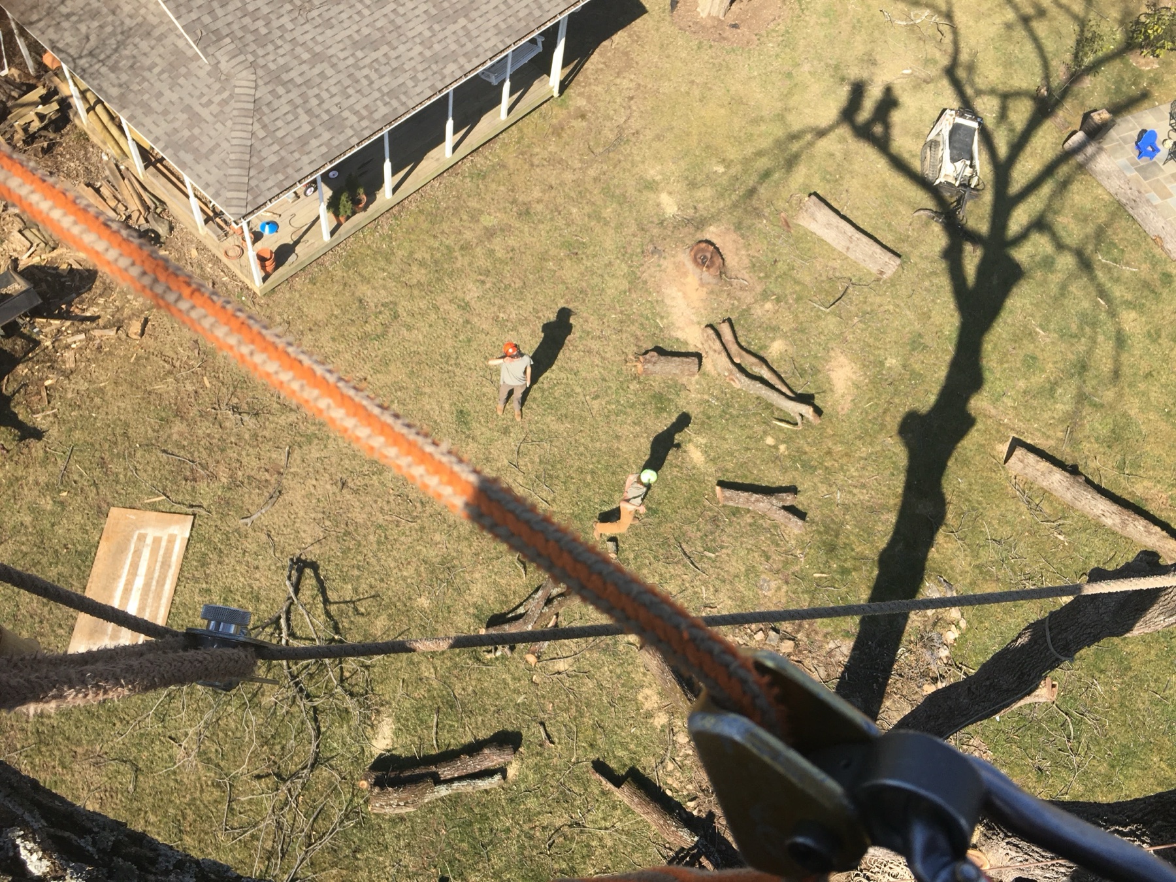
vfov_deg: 48.2
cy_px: 441
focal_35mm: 29
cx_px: 588
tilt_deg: -62.4
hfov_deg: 61.7
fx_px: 985
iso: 25
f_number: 2.2
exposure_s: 1/801
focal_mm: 4.15
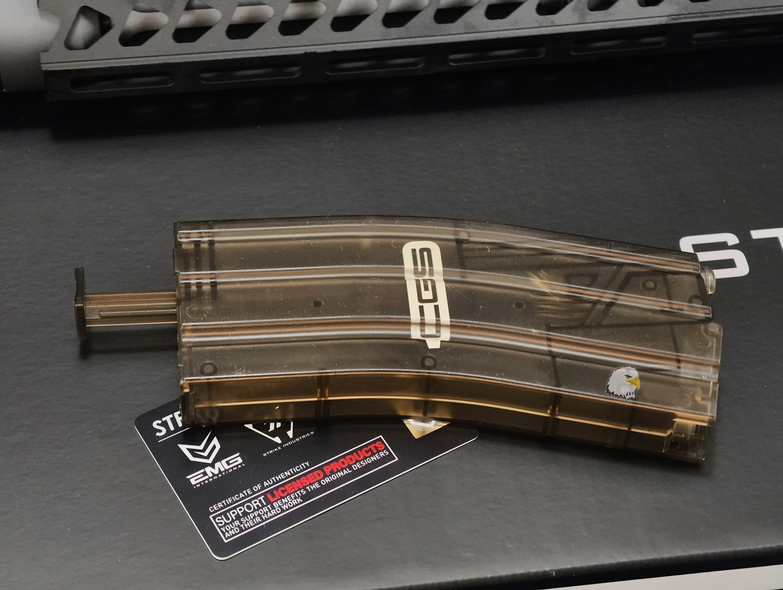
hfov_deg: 23.0
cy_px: 295
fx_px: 1926
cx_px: 392
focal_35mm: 85
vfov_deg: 17.4
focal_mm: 22.48
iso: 1142
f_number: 2.67
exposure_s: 1/20
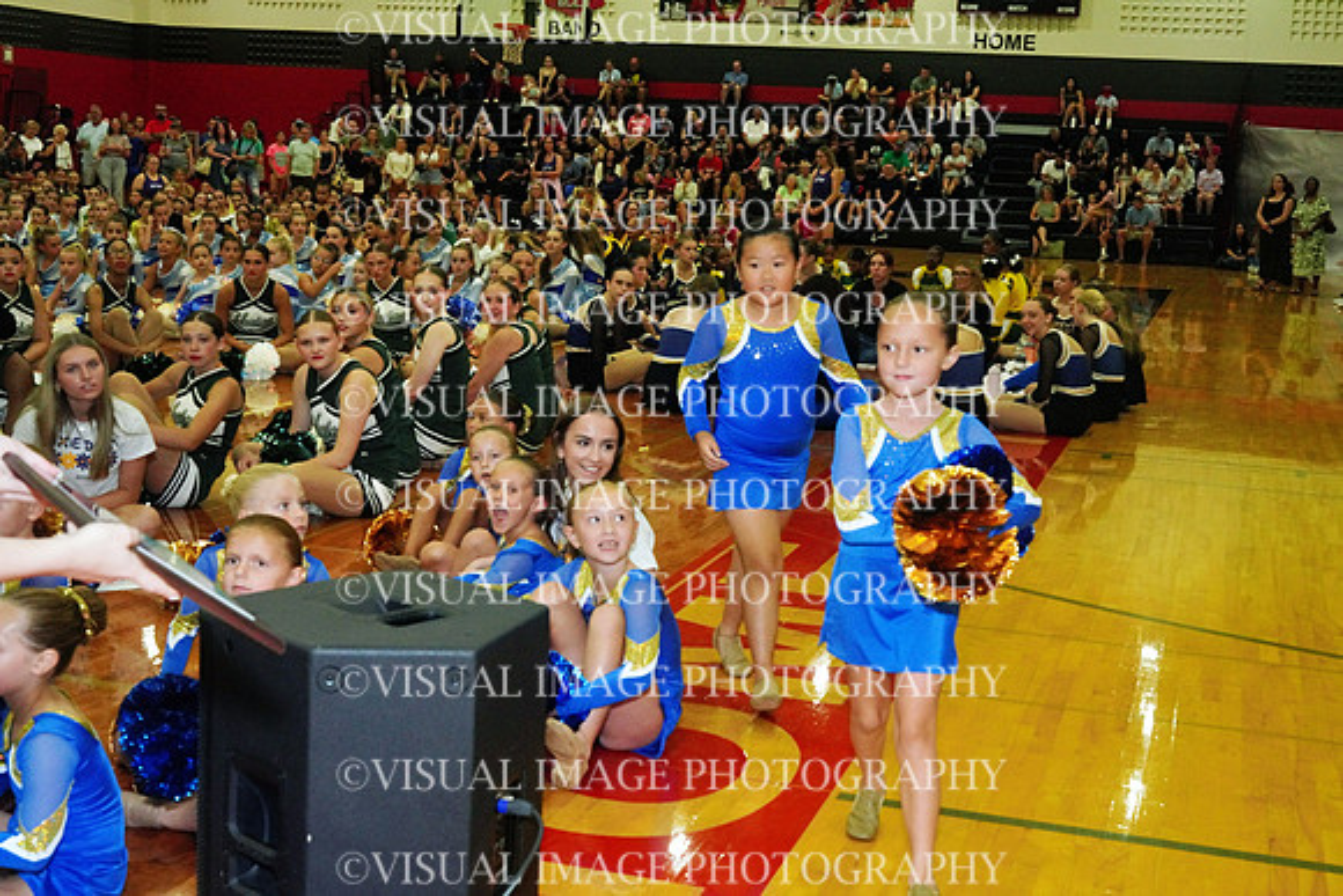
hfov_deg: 42.7
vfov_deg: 29.3
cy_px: 448
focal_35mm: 46
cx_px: 672
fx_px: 1716
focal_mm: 46
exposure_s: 1/160
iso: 8000
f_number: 8
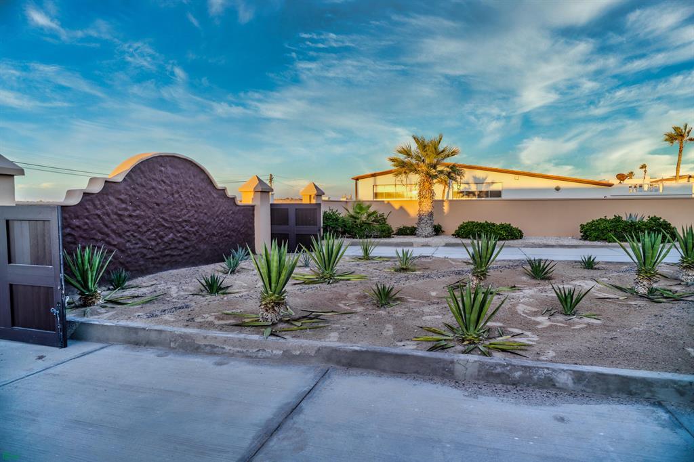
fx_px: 385
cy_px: 231
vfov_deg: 61.9
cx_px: 347
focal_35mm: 20
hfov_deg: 84.0
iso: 100
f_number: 2.8
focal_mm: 20
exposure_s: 1/500
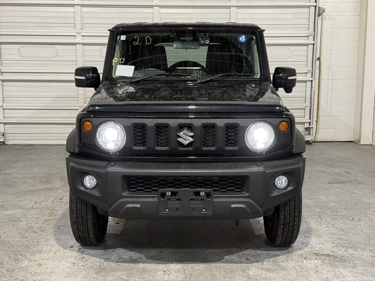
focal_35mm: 48
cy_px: 140
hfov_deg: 39.7
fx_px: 520
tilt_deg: -8.8
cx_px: 188
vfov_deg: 30.3
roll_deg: -0.7
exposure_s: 1/60
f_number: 1.78
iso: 160
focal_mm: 6.76
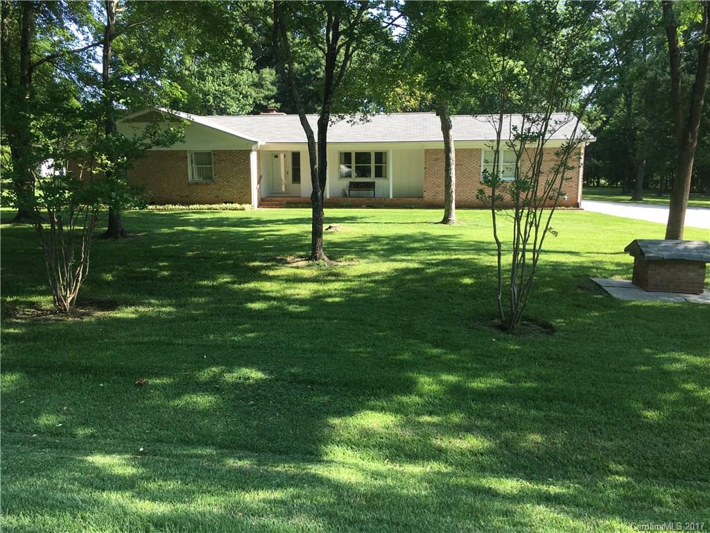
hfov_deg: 61.7
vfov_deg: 48.2
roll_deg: +0.2
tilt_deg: -8.8
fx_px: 595
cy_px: 266
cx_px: 355
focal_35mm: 29
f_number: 2.2
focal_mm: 4.15
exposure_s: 1/250
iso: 25
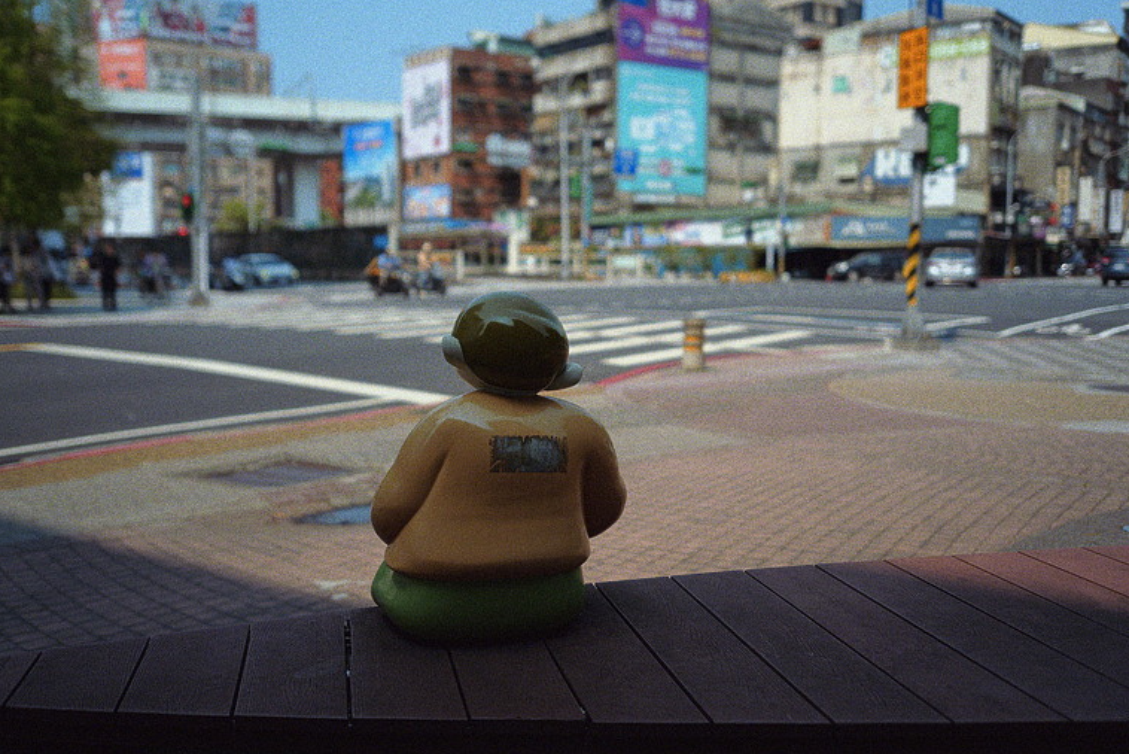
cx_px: 554
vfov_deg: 36.9
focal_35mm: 36
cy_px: 381
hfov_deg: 53.1
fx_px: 1129
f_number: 2.2
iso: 200
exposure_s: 1/2000
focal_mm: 35
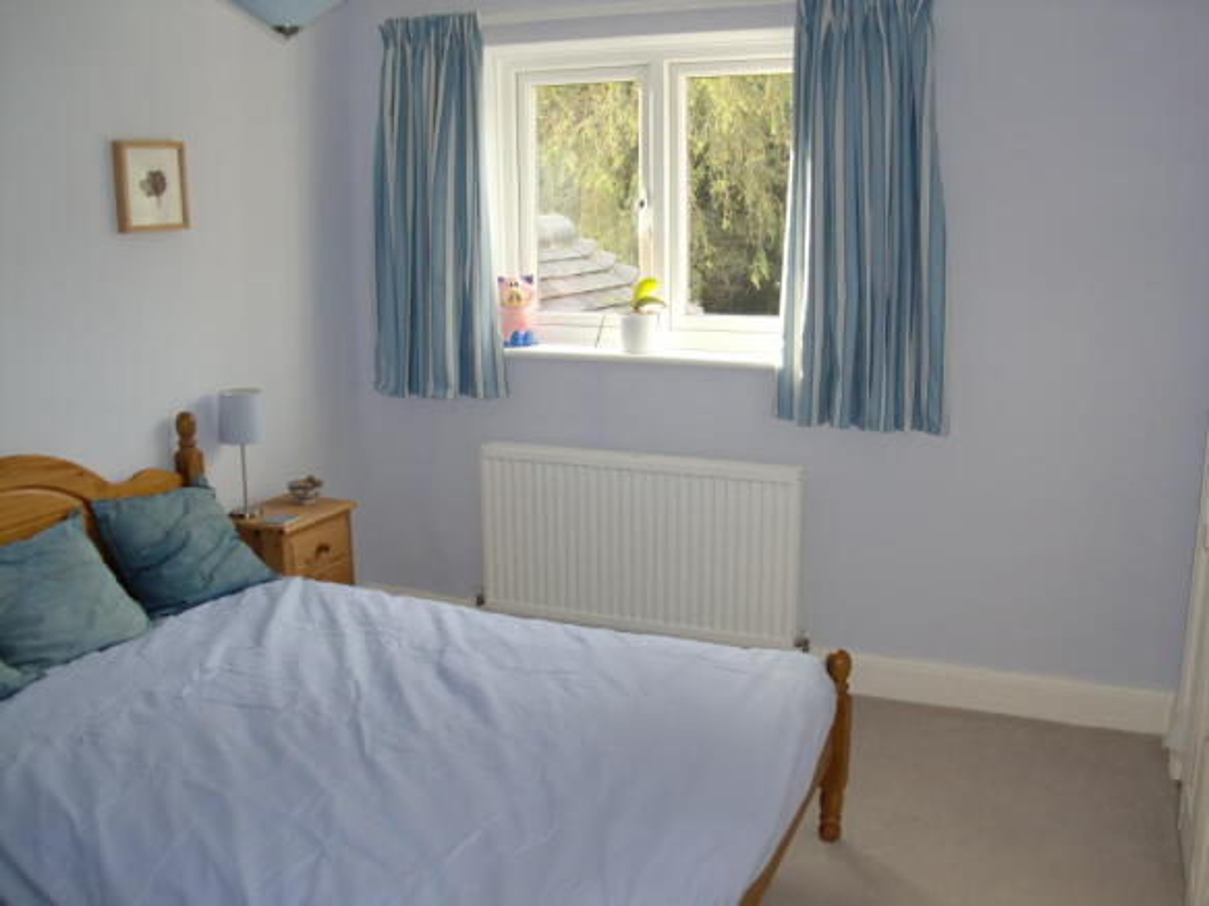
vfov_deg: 39.6
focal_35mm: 36
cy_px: 453
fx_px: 1257
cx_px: 604
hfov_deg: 51.4
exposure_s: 1/60
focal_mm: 6.3
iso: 160
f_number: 2.8
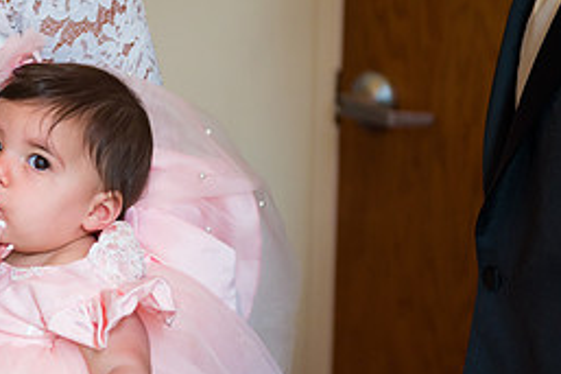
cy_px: 192
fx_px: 2040
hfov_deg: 15.4
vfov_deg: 10.5
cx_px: -4
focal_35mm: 131
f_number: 3.2
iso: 1250
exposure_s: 1/160
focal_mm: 58
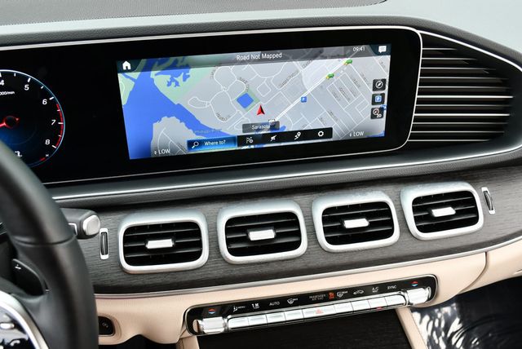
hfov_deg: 53.1
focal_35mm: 36
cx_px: 261
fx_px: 522
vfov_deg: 36.9
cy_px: 174
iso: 400
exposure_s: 1/250
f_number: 4
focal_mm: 18
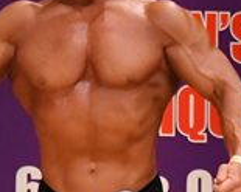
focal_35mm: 1404
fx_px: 10014
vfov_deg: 1.1
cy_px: 183
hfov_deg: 1.4
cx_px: 93
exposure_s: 1/400
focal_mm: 200
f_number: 5.6
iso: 6400
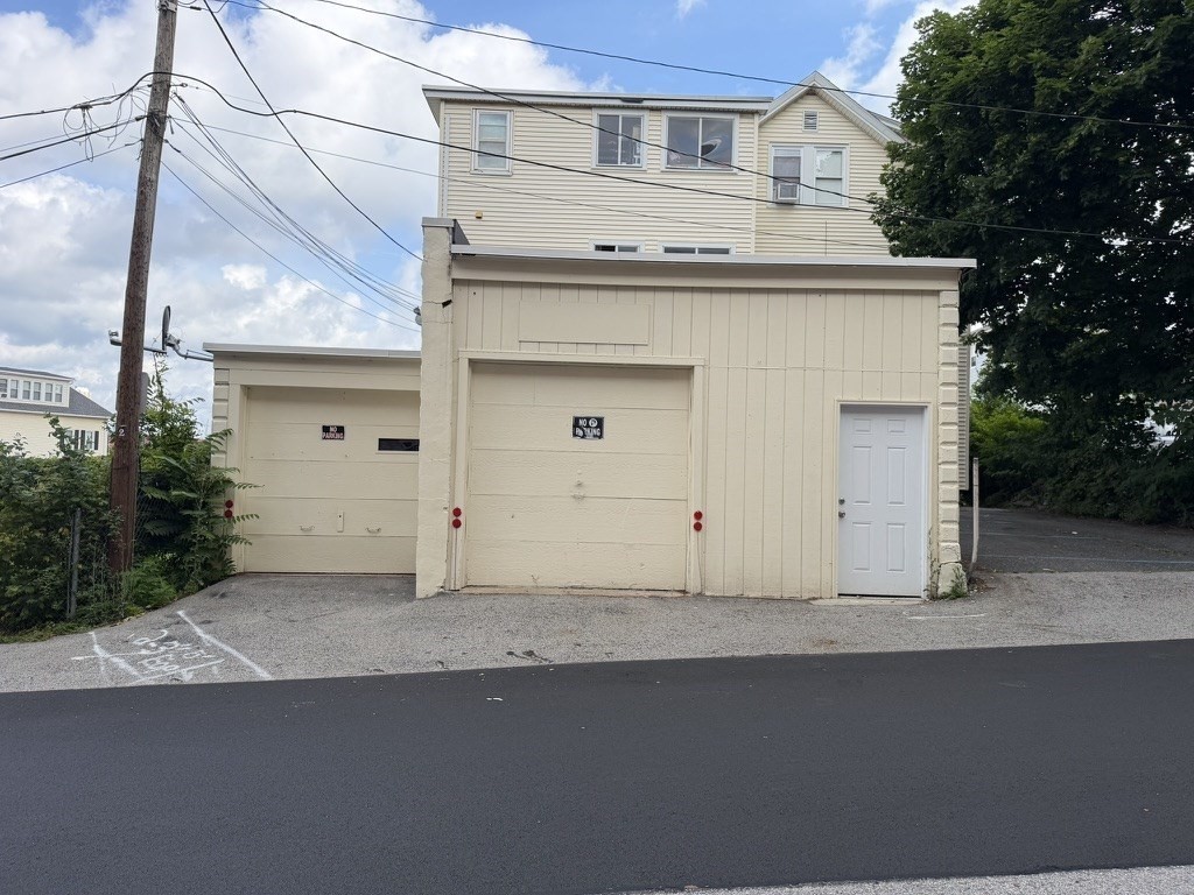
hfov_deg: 71.6
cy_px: 448
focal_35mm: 24
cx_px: 597
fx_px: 828
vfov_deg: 56.8
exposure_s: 1/3021
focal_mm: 6.76
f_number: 1.78
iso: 100
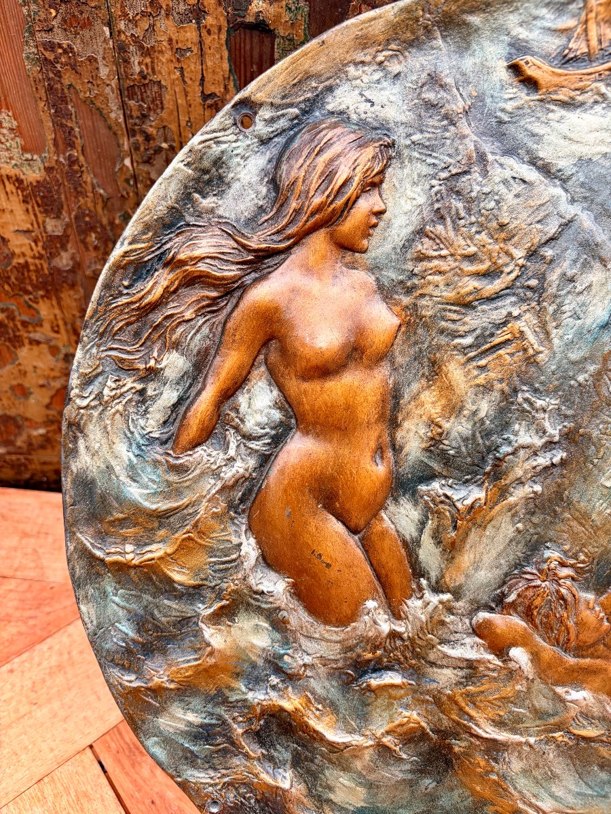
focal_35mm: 26
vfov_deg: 67.3
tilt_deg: -45.3
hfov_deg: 53.1
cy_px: 407
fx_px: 612
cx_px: 306
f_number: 1.6
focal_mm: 5.96
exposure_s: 1/121
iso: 100
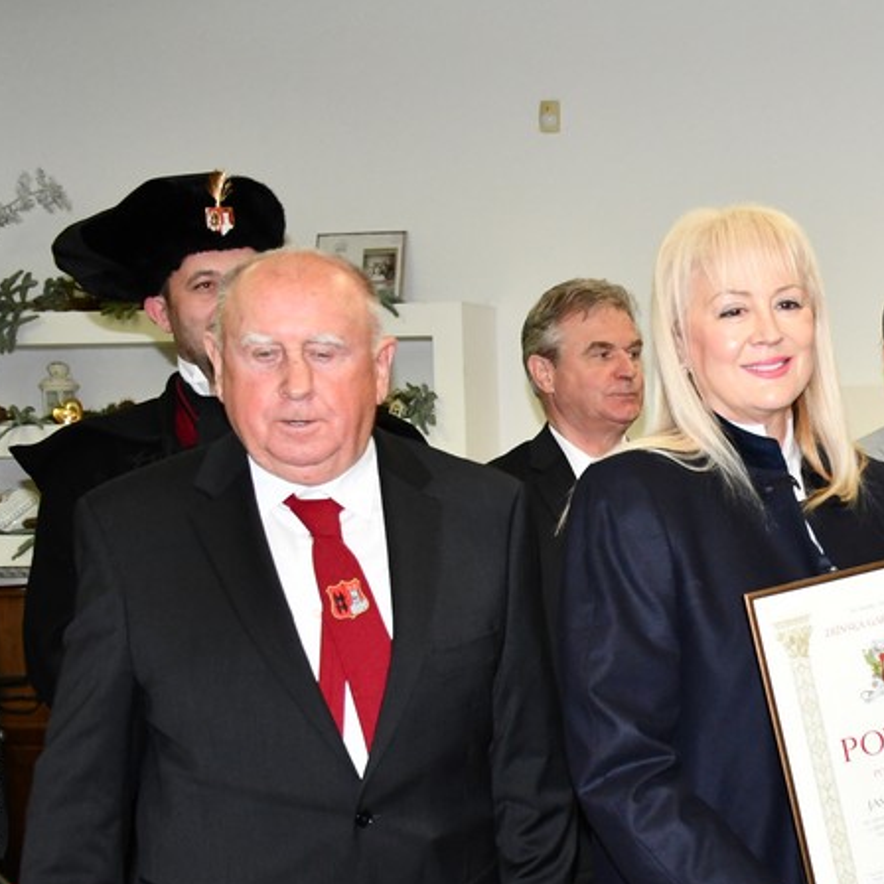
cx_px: 935
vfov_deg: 25.9
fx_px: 1907
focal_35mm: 66
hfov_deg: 24.6
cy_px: 605
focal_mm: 23
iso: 1600
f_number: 3.8
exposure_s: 1/60
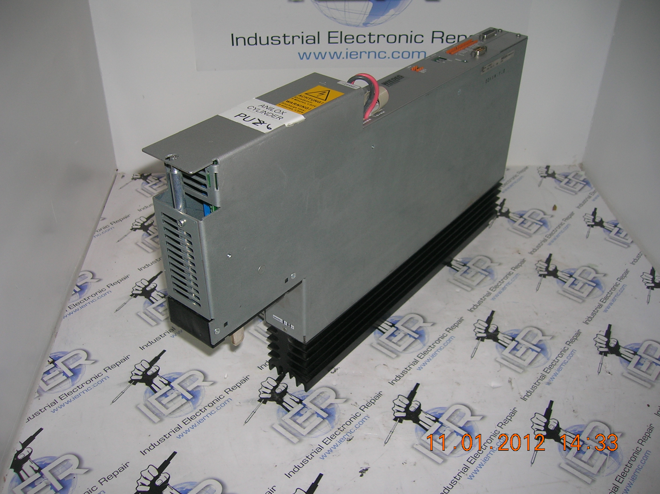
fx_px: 648
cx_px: 330
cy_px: 247
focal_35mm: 34
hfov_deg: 54.0
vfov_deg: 41.7
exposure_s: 1/60.1
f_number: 2.9
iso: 50
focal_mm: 5.7
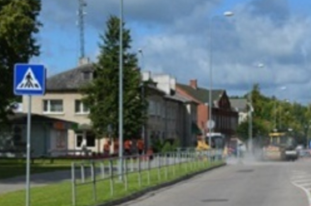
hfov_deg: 21.1
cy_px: 169
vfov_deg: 14.4
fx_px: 810
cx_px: 299
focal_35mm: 94
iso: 100
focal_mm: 32
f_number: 9
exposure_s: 1/320
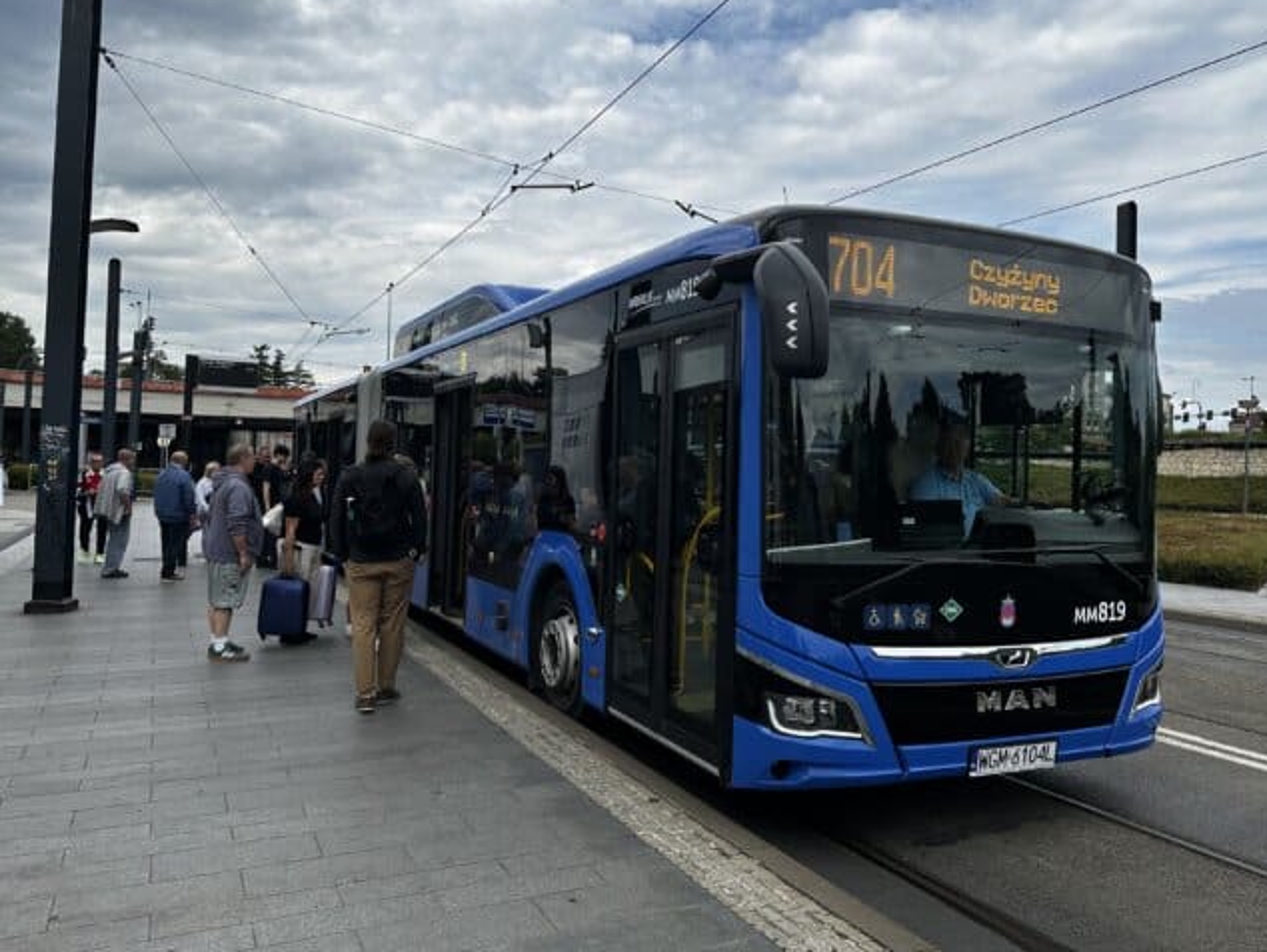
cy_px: 451
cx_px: 673
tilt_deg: +2.0
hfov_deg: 63.4
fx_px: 1025
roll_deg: -1.2
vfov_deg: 49.8
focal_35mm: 28
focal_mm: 6.86
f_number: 1.78
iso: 80
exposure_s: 1/5000
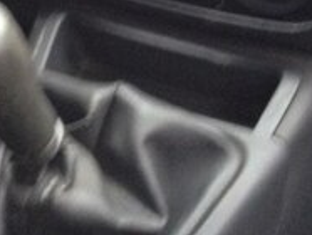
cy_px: -179
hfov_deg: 16.8
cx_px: 131
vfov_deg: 11.8
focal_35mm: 117
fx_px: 1056
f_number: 2.4
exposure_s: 1/20
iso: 250
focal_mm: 4.12
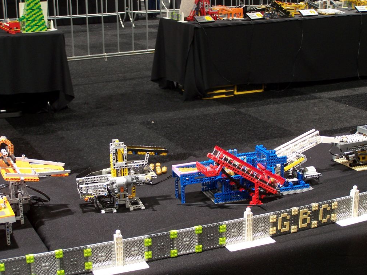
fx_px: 721
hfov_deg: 28.6
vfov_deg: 21.6
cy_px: 136
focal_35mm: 68
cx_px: 183
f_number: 3.2
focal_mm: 11.1
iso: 80
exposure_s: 1/2
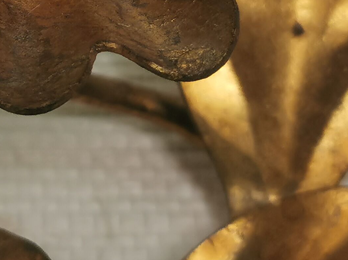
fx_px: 2010
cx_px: -82
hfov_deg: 9.7
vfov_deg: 7.3
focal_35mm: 200
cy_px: -177
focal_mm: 5.58
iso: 100
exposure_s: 1/100
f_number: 1.8
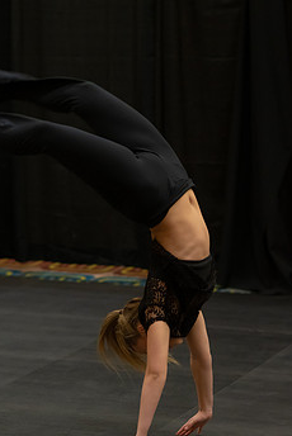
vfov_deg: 12.4
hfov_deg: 8.3
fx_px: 2015
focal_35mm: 166
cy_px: 265
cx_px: 124
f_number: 2
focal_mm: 85
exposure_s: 1/640
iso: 1250
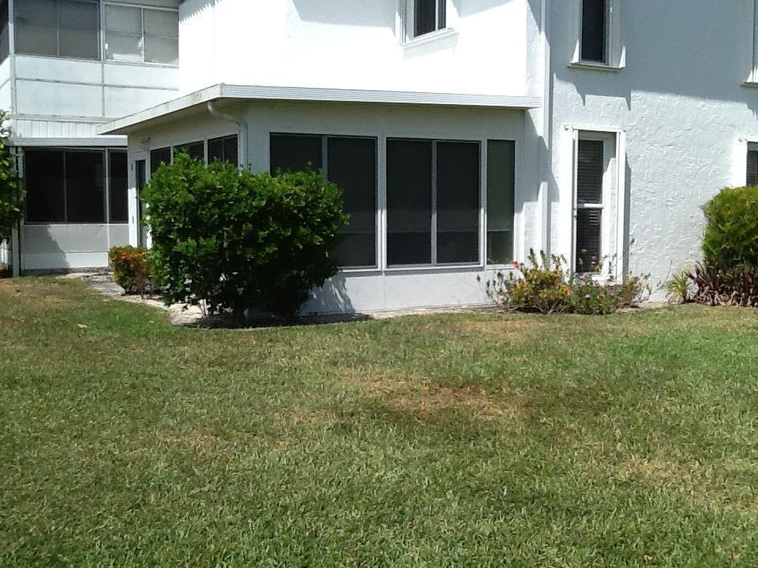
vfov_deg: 32.9
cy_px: 284
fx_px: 963
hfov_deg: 42.9
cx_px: 379
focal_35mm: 44
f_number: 2.4
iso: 40
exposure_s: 1/1672
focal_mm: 2.03
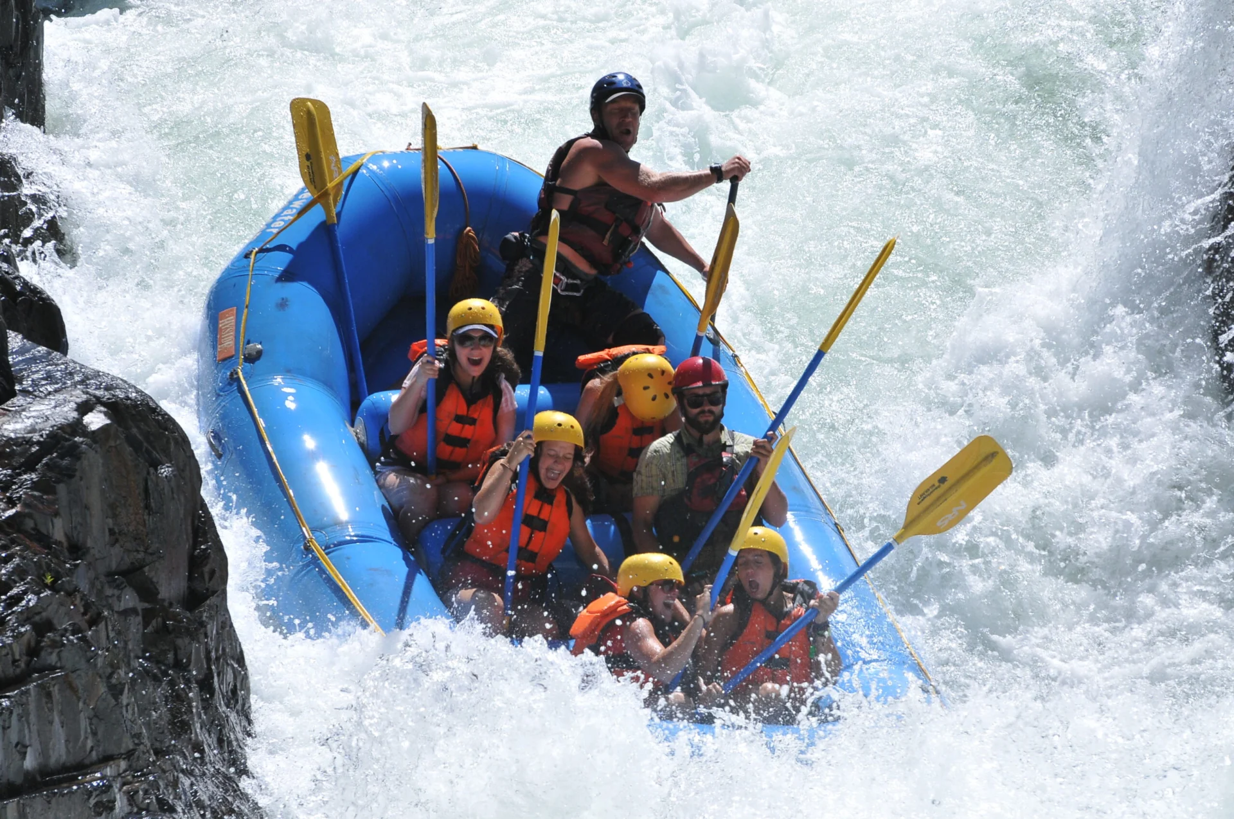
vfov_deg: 4.2
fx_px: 11297
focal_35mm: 330
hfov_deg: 6.3
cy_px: 410
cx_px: 617
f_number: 8
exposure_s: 1/1250
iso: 400
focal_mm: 220
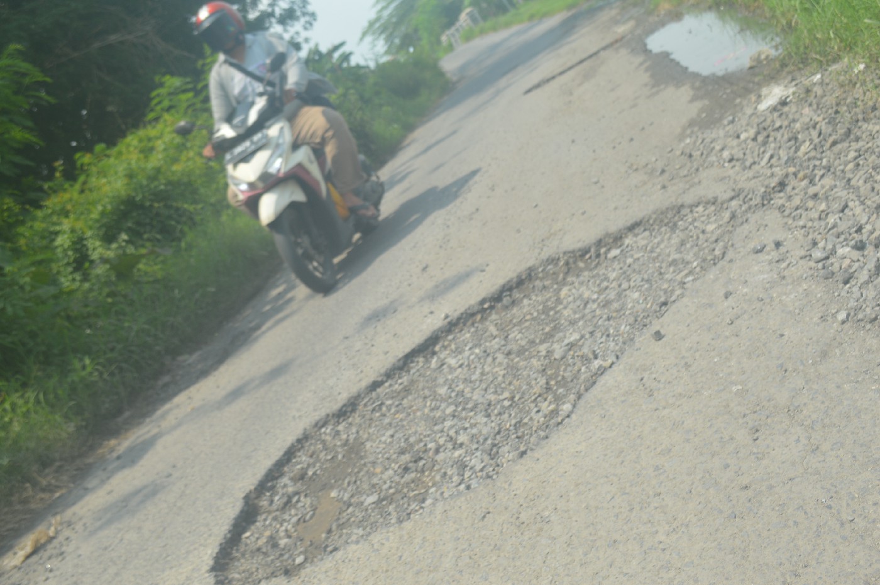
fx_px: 952
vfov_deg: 34.1
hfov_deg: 49.6
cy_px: 292
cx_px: 440
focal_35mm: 39
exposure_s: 1/200
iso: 100
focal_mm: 26
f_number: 7.1
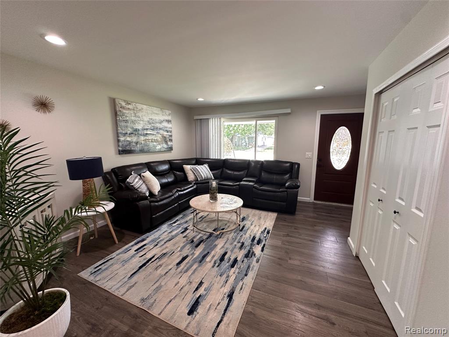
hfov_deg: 102.1
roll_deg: -0.1
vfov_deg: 85.7
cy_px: 168
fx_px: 182
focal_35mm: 14
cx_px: 224
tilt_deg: -8.6
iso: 250
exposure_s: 1/120
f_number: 2.2
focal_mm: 2.22
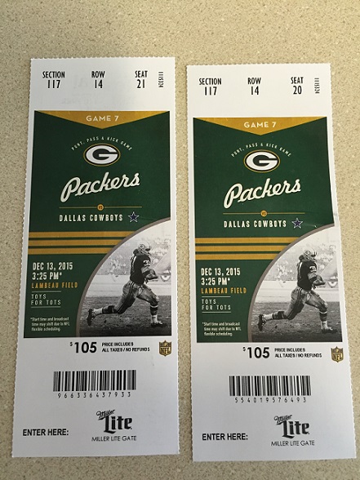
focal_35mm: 29
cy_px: 240
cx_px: 180
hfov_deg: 48.2
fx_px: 402
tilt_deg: -80.2
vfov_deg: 61.7
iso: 125
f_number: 2.2
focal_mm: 4.15
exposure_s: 1/30
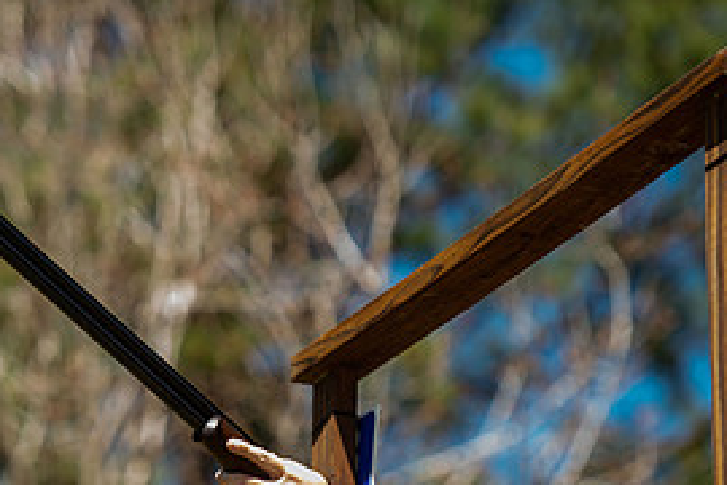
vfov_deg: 4.3
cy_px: 509
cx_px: 302
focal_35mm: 322
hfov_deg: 6.4
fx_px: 6502
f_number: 2.8
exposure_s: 1/250
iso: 50
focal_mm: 150
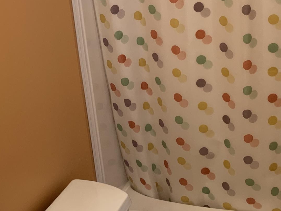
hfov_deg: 26.8
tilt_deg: -20.2
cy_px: 117
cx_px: 83
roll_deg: +7.8
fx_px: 585
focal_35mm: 72
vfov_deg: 20.4
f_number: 1.8
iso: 125
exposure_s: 1/60
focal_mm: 4.25
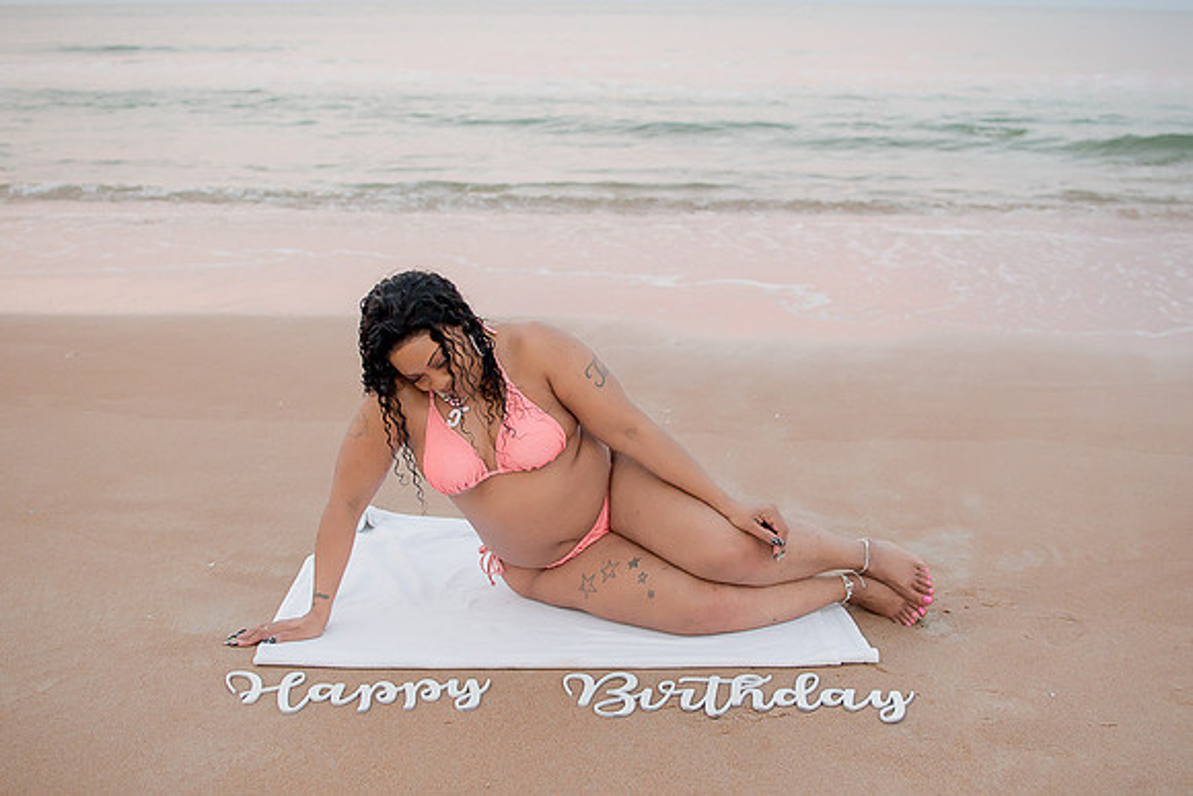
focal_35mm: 52
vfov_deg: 26.0
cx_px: 596
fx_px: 1724
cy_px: 398
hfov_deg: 38.2
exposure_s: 1/200
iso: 500
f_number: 3.2
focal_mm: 35
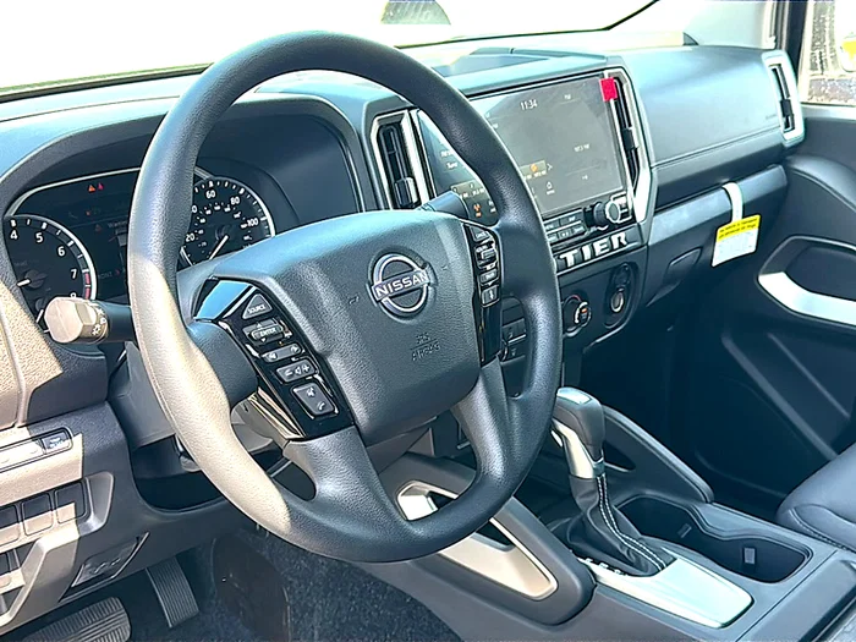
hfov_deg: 50.1
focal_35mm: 37
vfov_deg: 38.7
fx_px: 915
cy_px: 321
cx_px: 428
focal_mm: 6.86
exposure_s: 1/362
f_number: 1.78
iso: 125
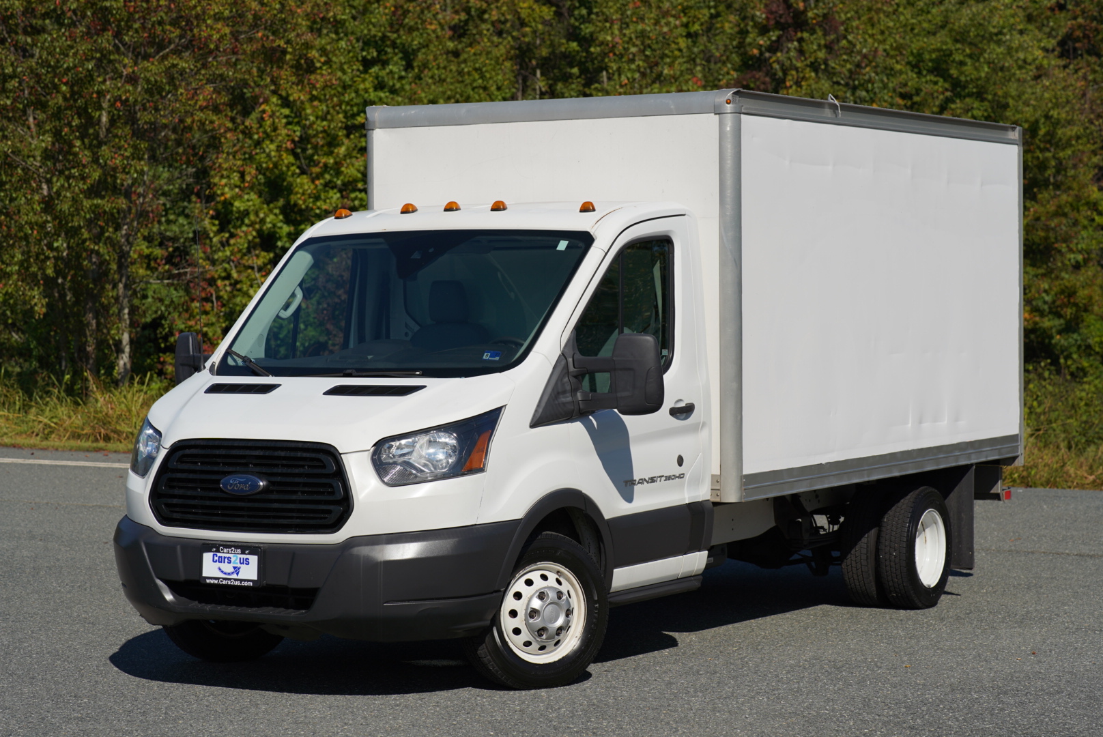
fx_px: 2606
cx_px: 552
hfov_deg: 23.9
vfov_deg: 16.1
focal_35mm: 85
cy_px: 368
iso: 100
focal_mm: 85
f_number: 4.5
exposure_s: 1/1250
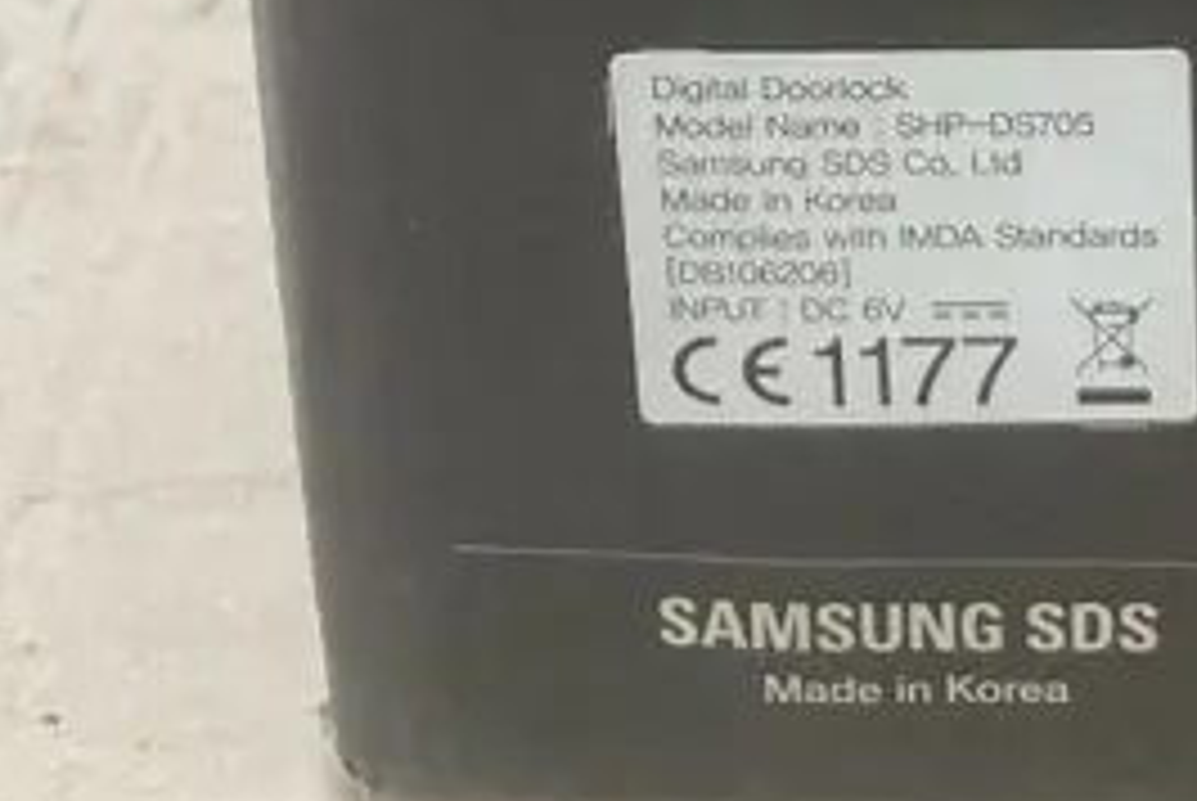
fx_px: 3728
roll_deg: -0.9
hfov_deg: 18.2
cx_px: 842
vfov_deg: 10.4
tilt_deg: -17.9
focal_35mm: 112
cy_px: -1188
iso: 100
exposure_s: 1/50
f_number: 1.8
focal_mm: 3.99
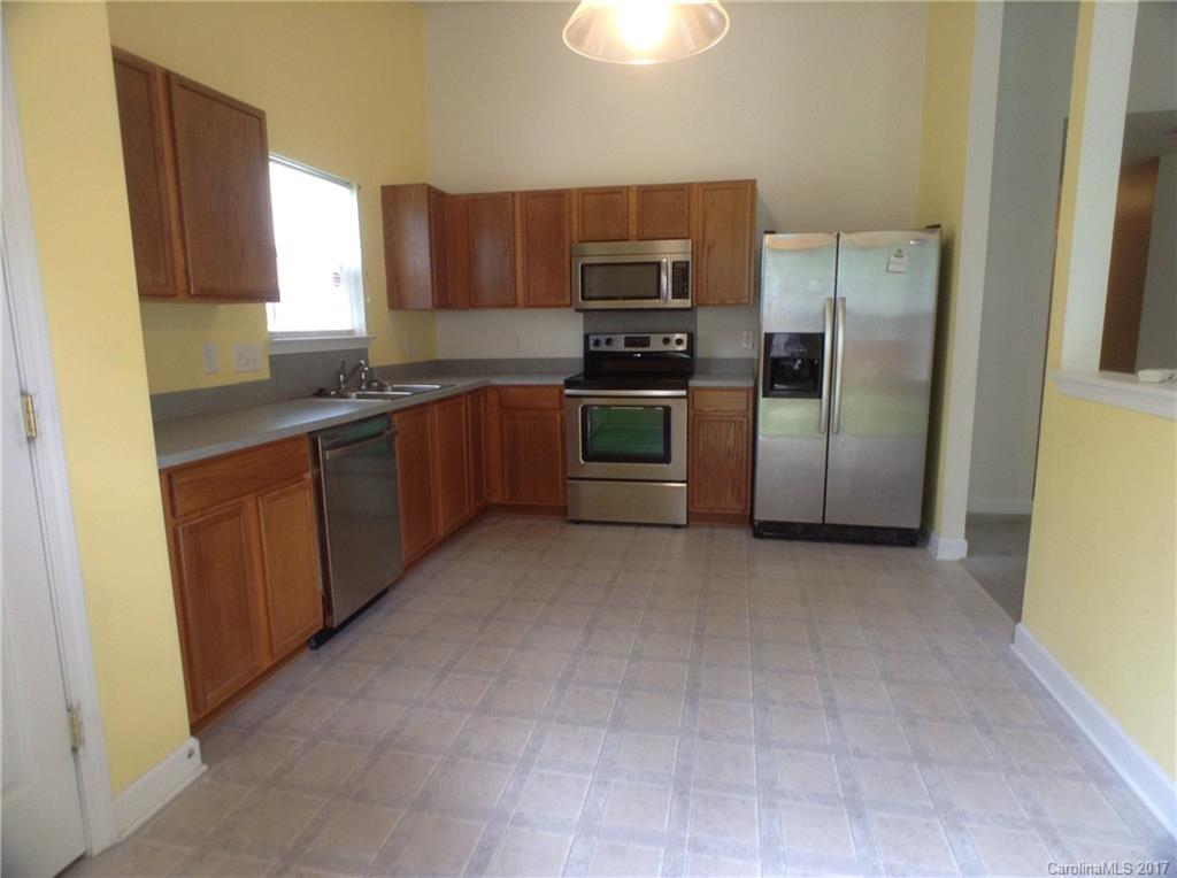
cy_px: 439
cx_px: 588
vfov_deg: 42.8
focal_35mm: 33
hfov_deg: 55.4
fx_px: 1120
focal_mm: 3.3
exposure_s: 1/24
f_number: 2.4
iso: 40
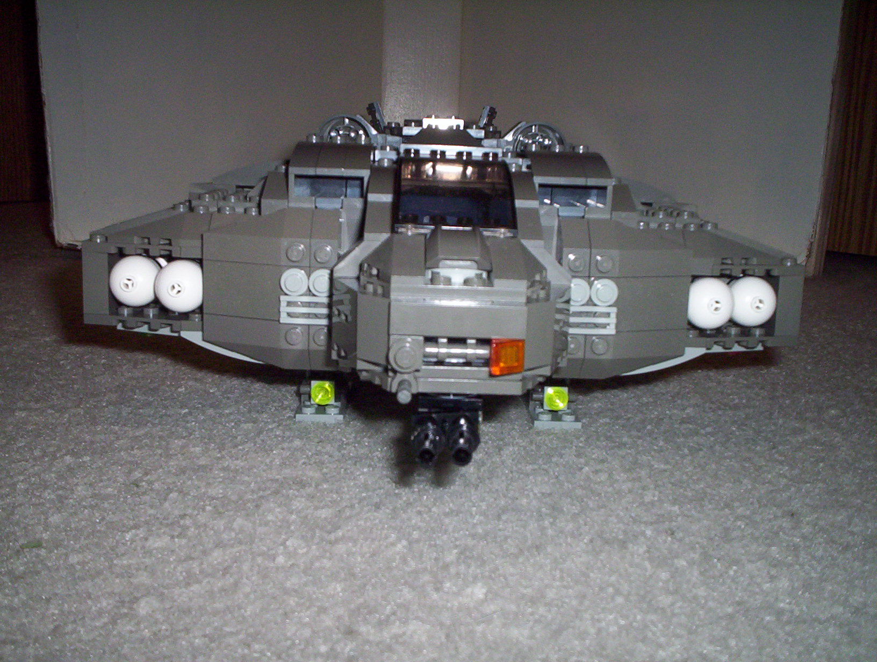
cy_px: 331
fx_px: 965
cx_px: 438
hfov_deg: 48.9
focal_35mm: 38
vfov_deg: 37.9
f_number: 4.5
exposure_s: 1/60
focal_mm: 4.99
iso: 140
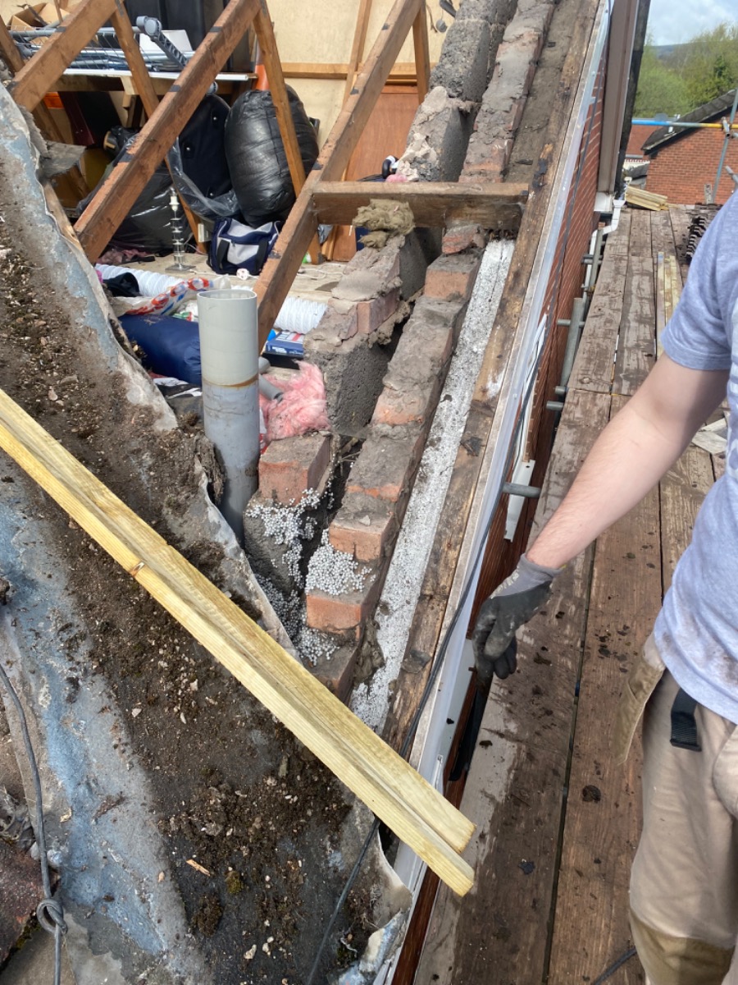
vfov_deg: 67.3
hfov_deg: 53.1
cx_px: 369
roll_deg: -2.6
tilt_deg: -26.9
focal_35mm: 26
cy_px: 492
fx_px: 739
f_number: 1.8
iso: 32
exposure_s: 1/927
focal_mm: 4.25
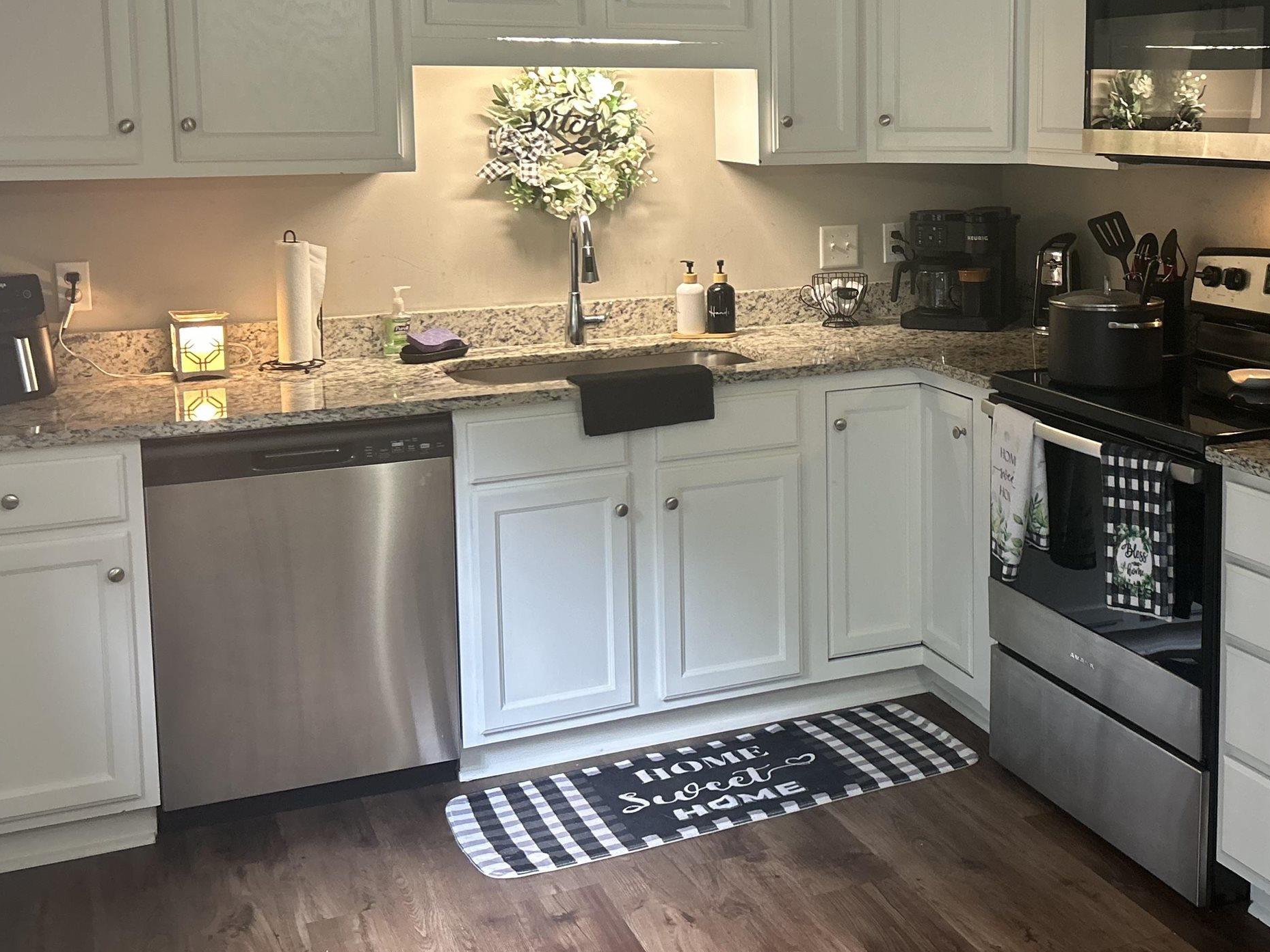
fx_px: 1578
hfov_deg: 43.2
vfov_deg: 33.2
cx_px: 852
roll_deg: +0.3
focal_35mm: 43
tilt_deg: -6.6
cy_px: 284
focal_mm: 5.7
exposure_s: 1/60
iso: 125
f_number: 1.5
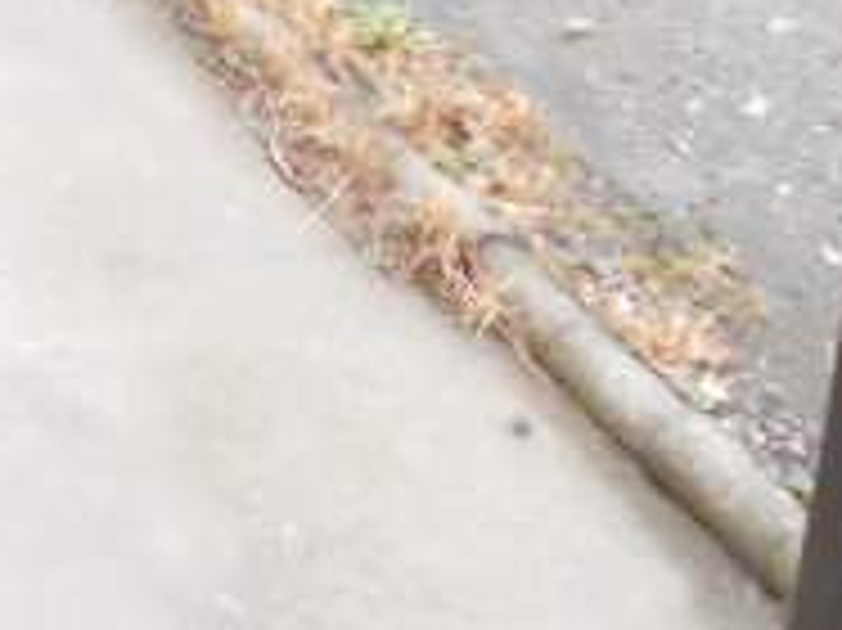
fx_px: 2163
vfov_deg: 15.8
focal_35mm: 89
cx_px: -99
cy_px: -162
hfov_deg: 20.9
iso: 400
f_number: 3.2
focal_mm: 4.6
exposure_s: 1/30
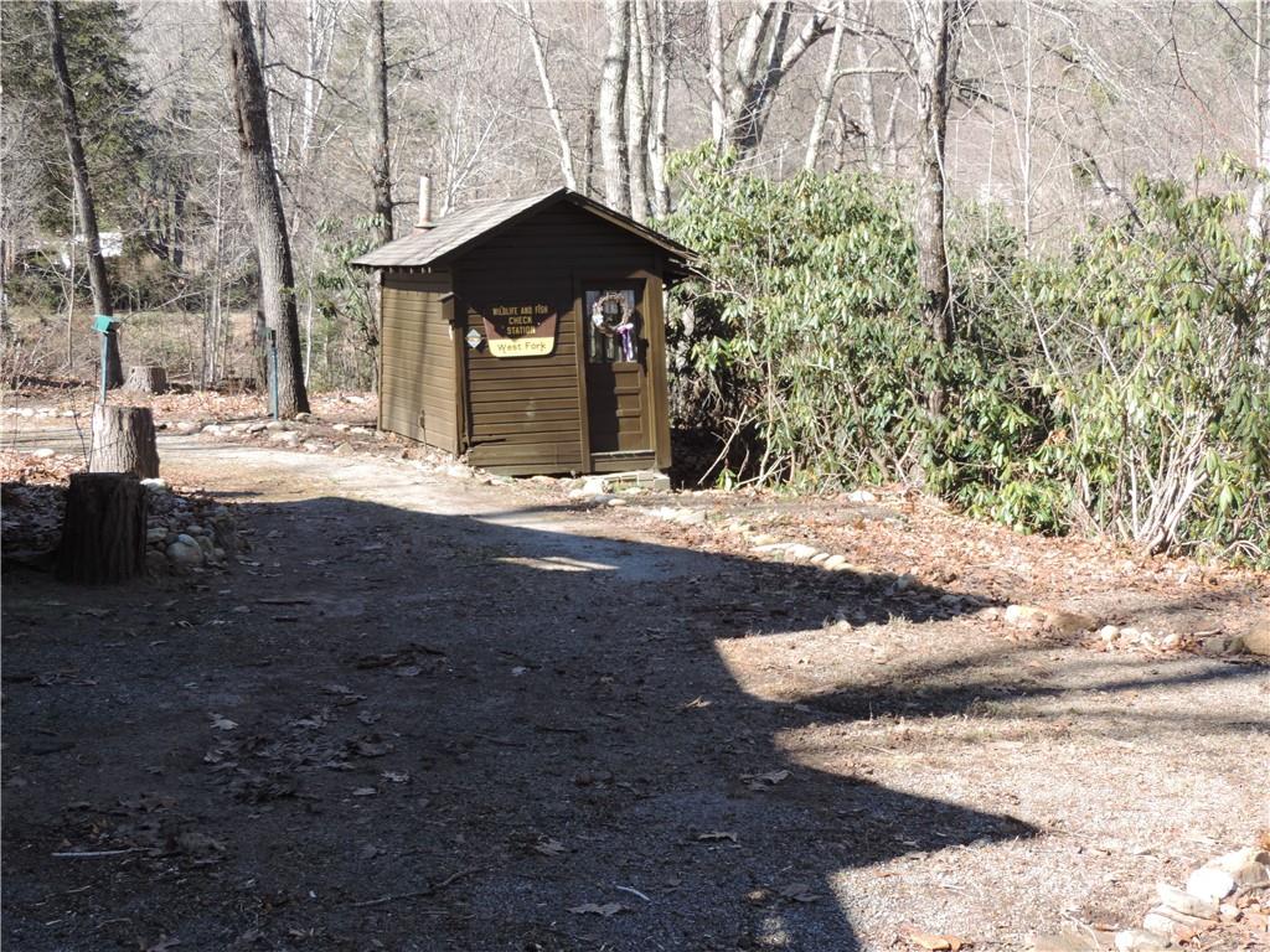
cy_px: 476
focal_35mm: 50
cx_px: 635
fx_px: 1834
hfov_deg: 38.2
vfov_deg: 29.1
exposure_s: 1/160
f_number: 3.6
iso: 80
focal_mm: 8.9
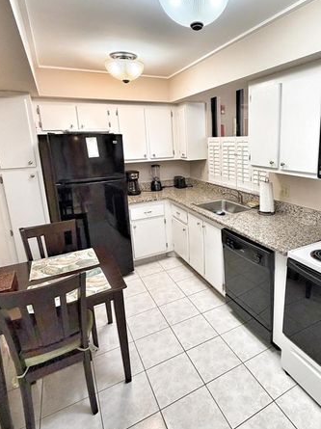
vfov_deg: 78.8
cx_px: 207
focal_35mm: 21
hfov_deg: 62.2
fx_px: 260
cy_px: 194
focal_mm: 2.22
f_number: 2.2
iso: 200
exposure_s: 1/120
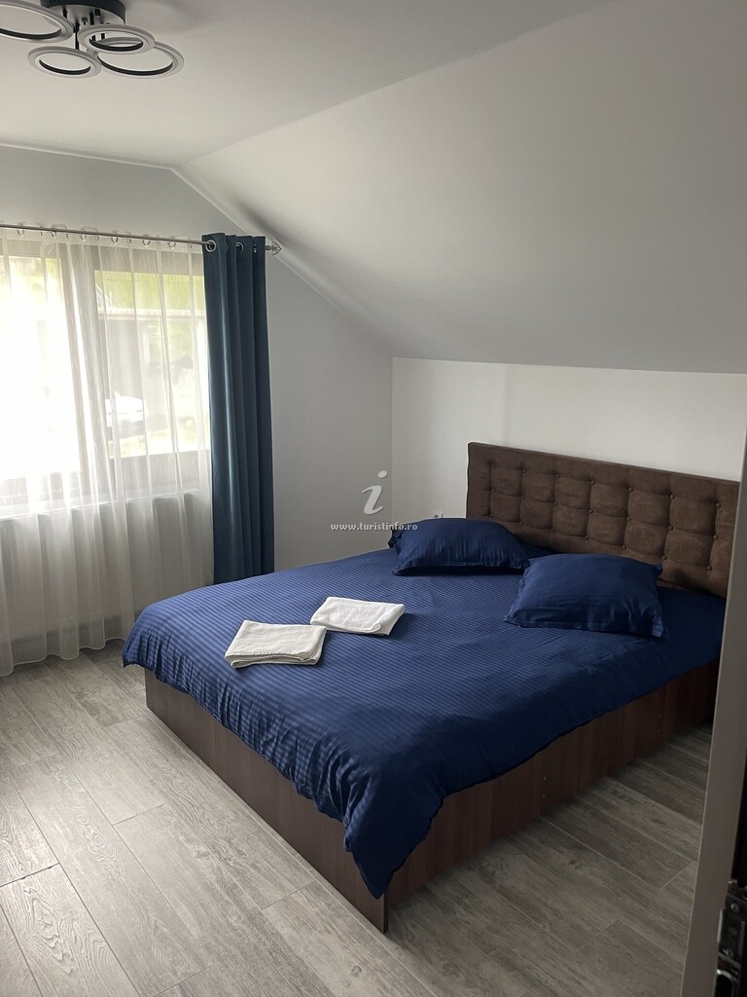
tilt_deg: -11.7
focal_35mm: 25
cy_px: 498
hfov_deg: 54.9
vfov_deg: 69.4
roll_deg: +0.3
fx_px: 719
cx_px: 374
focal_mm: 5.1
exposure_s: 1/60
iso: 160
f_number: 1.6
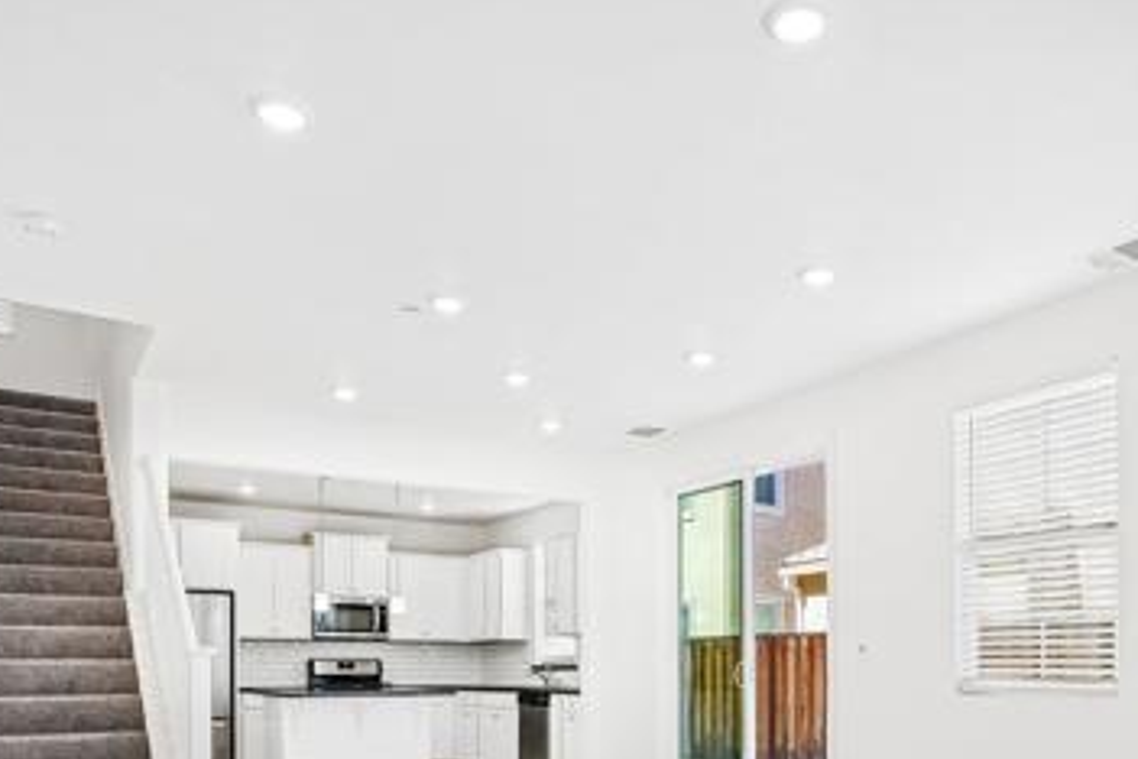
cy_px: 680
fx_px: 980
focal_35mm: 31
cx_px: 678
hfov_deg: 59.8
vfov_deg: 39.4
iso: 125
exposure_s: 1/30
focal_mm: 17
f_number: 8
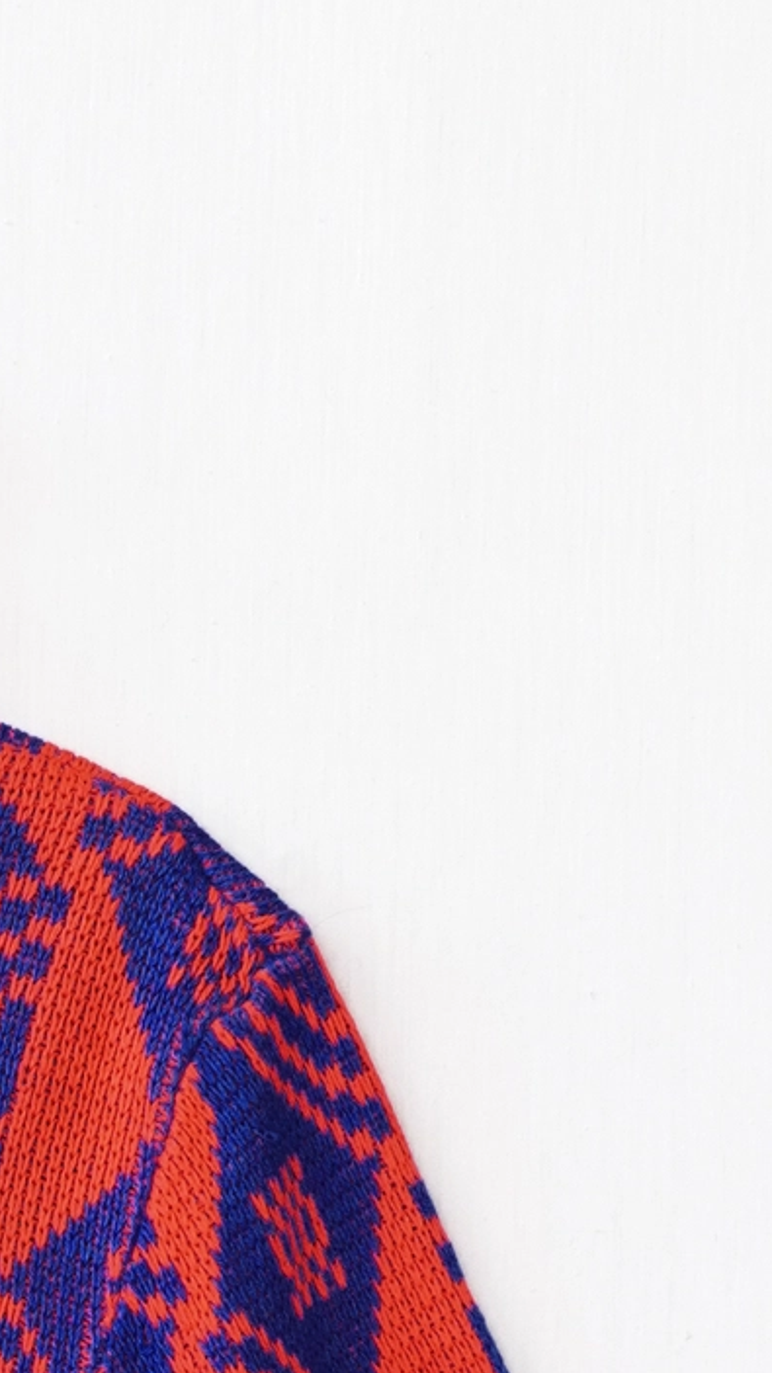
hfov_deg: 5.8
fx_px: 7503
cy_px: 2375
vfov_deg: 10.0
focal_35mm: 206
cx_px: -713
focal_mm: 32
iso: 320
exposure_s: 1/60
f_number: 6.3
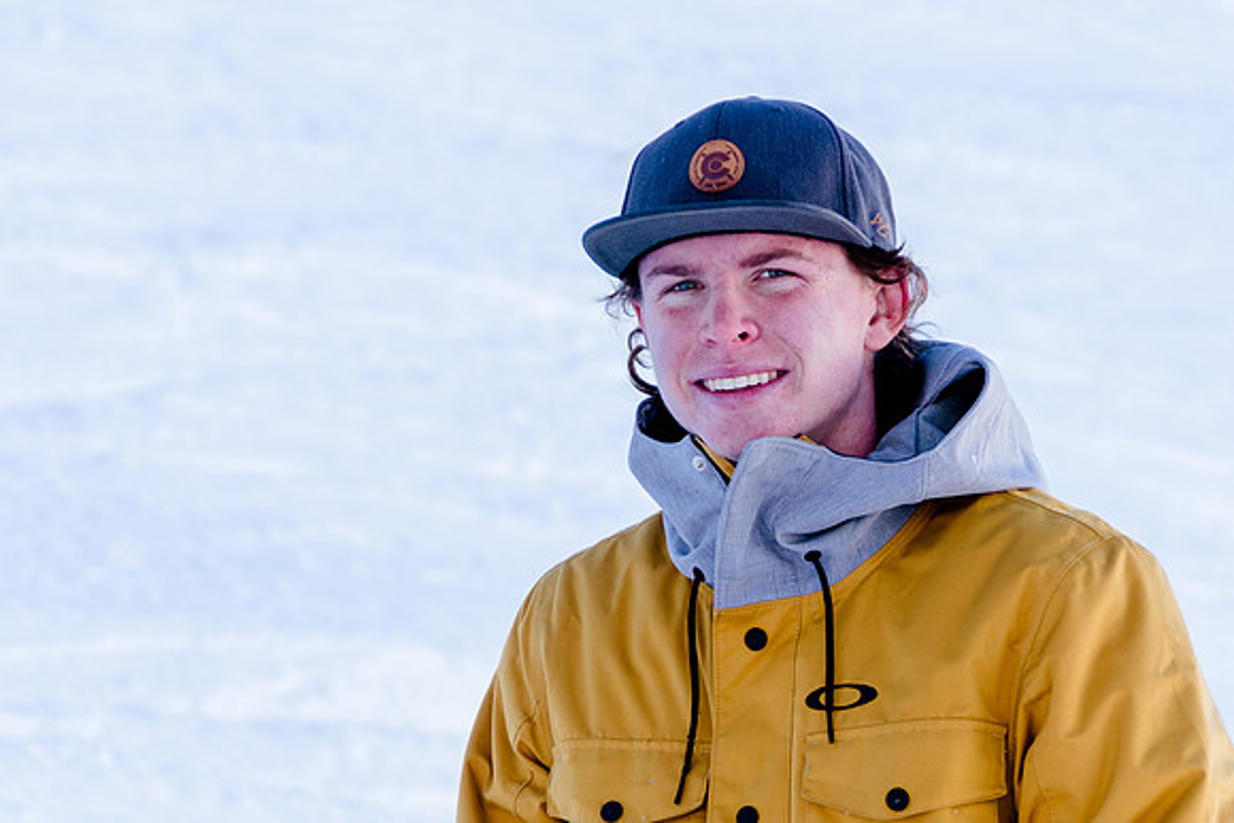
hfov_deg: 8.9
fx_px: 7946
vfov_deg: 5.9
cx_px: 617
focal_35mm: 232
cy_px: 293
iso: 400
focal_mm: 120
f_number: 6.3
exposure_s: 1/400
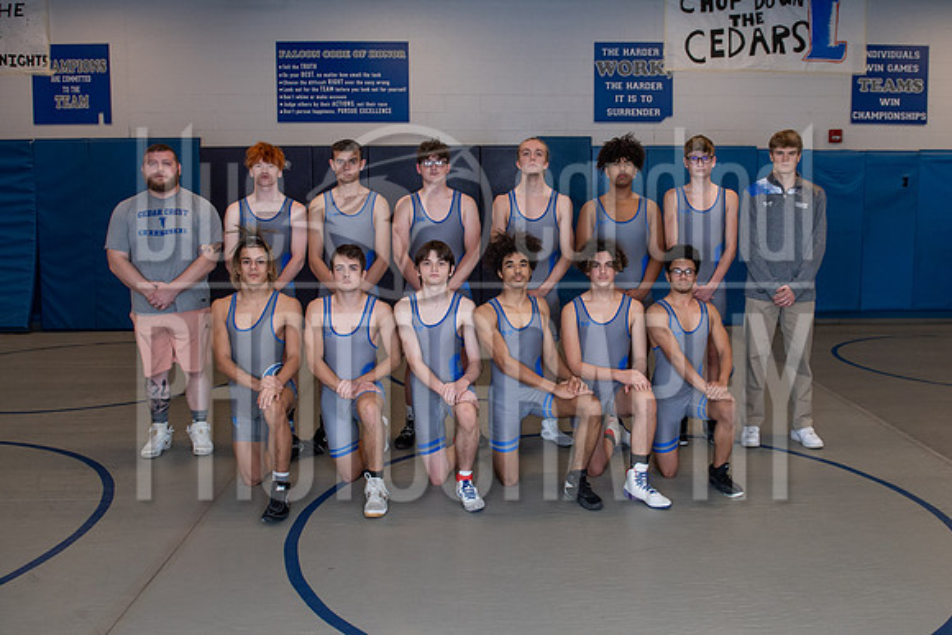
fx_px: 884
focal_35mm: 33
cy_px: 301
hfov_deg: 56.4
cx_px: 542
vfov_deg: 39.5
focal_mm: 24
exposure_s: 1/200
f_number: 4
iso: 1250
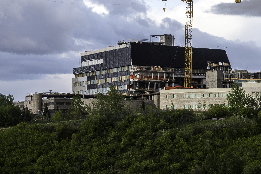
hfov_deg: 13.3
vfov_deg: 8.9
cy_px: 101
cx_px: 158
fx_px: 1117
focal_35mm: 154
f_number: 9
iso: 400
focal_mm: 82
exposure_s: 1/100
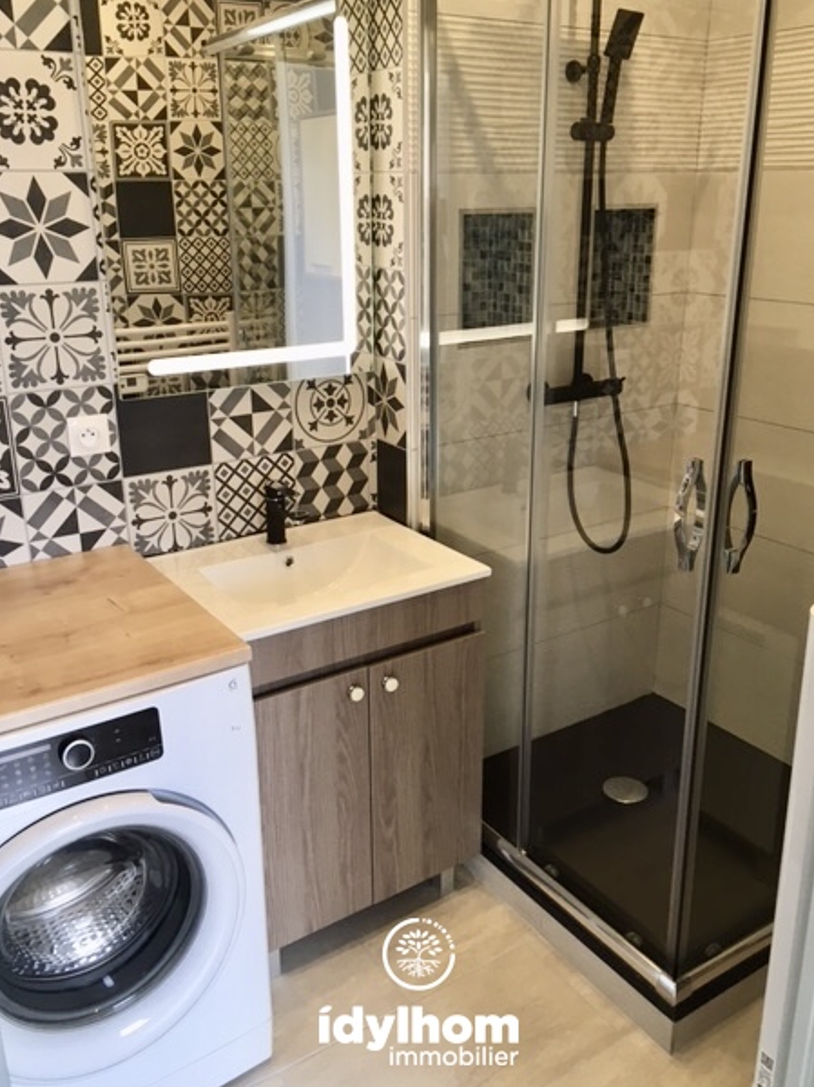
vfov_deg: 58.3
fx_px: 972
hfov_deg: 45.4
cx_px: 421
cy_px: 523
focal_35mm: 31
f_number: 2.2
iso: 40
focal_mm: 4.15
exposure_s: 1/33
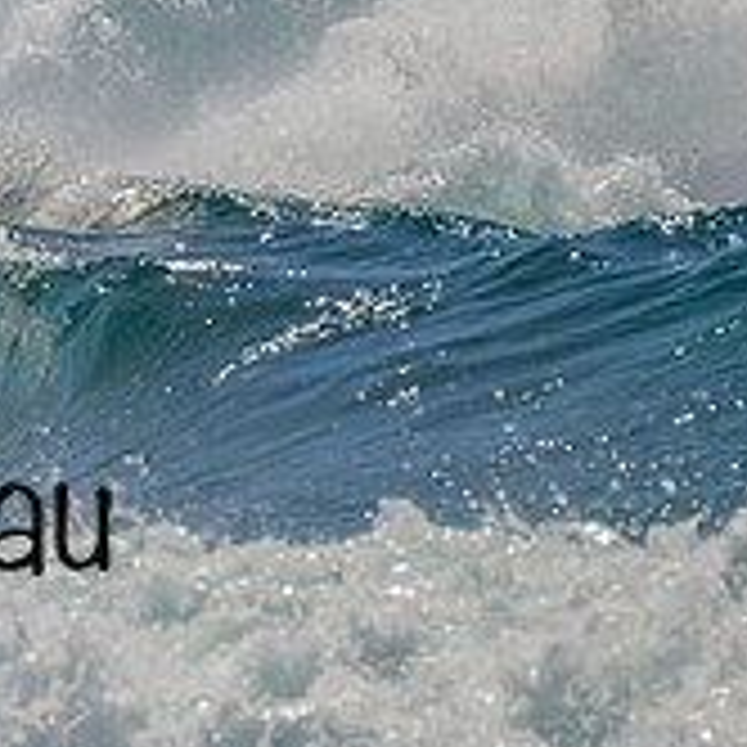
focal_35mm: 2927
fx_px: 71461
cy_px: 267
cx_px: -643
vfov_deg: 0.6
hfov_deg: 0.6
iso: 220
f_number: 11
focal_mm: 800
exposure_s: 1/2000
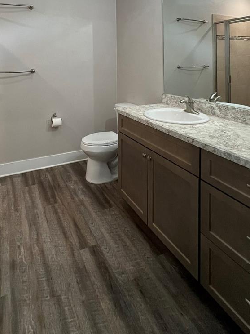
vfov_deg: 71.2
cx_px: 92
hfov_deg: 62.5
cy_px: 67
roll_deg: +0.5
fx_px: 202
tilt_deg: -1.1
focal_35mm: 21
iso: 200
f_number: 1.8
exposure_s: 1/60
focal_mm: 1.57
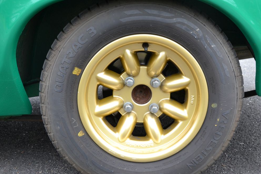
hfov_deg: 38.9
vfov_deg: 26.5
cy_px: 84
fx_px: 370
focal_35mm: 51
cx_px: 132
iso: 280
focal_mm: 28
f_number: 5.6
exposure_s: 1/60
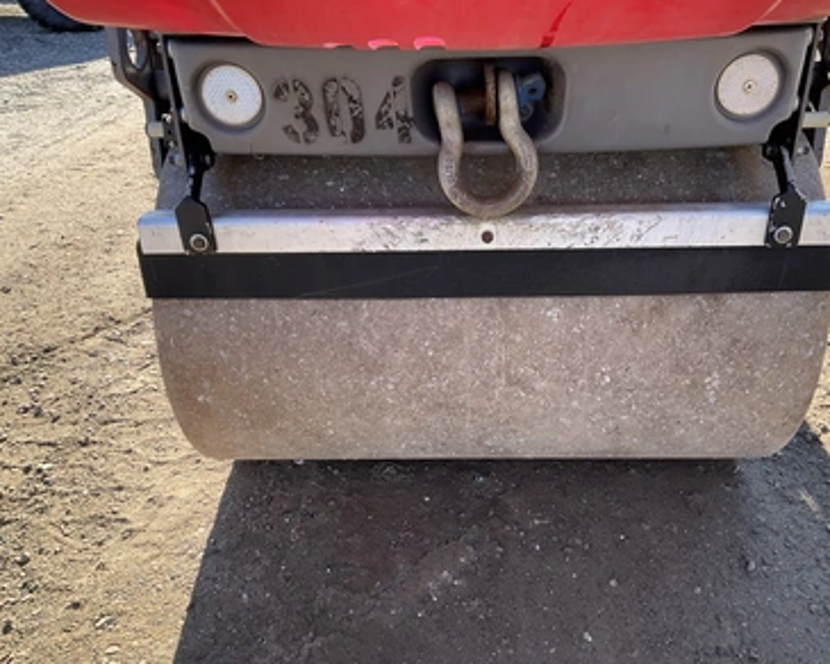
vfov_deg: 47.1
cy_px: 337
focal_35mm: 31
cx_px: 453
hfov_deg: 57.1
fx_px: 762
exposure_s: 1/167
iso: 25
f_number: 1.8
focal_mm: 3
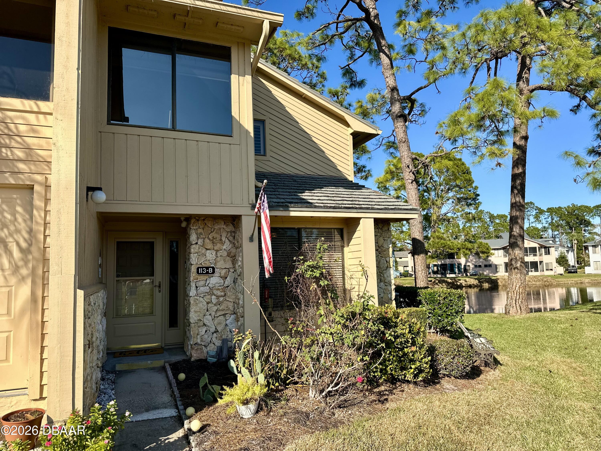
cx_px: 300
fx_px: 417
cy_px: 226
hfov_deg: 71.6
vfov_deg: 56.8
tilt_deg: +6.1
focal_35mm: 24
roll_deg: +1.3
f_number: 1.78
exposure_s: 1/3861
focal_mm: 6.86
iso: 80
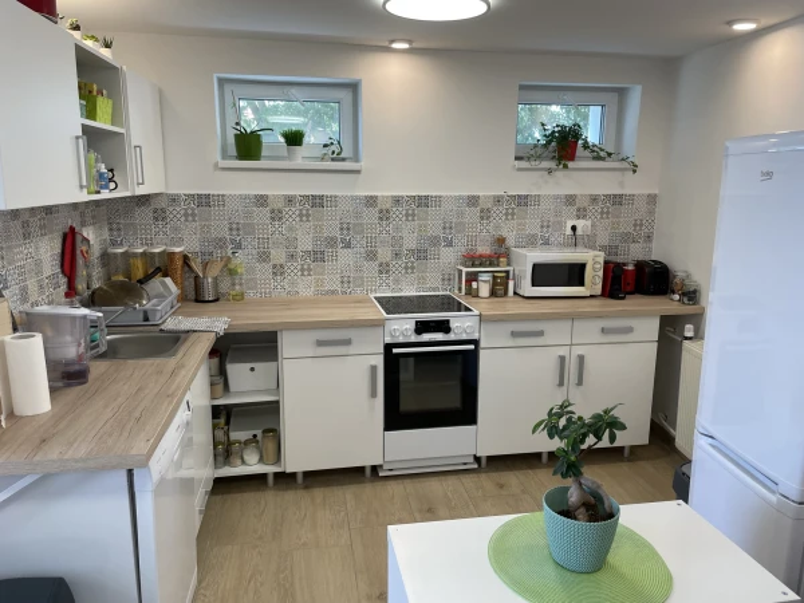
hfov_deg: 67.3
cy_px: 302
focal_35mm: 26
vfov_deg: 53.1
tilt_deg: -11.9
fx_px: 604
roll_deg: +0.6
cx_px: 402
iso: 64
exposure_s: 1/121
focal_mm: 4.2
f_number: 1.6
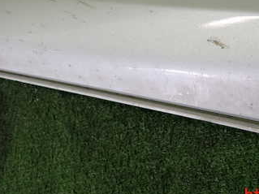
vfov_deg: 29.7
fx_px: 352
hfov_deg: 39.7
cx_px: 184
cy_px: 24
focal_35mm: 47
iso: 200
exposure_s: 1/50
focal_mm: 4.5
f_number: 2
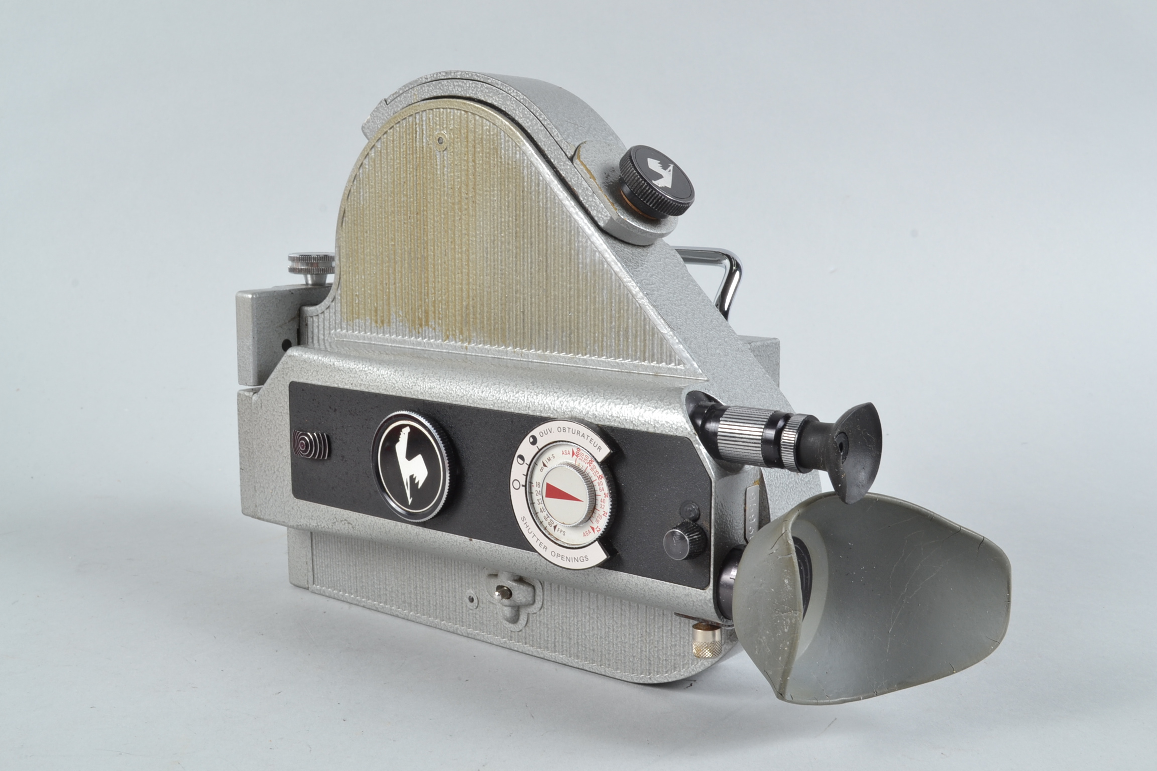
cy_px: 386
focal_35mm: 42
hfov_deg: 46.4
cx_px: 578
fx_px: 1350
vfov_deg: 31.9
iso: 200
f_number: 20
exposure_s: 1/60
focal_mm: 28
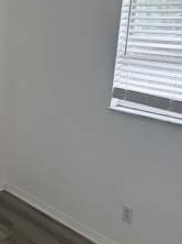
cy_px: 102
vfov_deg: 36.8
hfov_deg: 26.5
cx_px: 1
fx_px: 365
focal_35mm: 52
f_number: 1.78
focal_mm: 6.76
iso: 100
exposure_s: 1/347
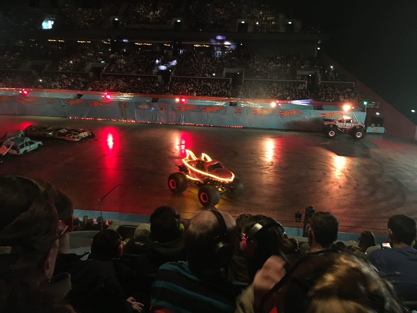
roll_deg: -0.6
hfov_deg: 61.7
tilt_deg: -15.5
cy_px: 156
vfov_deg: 48.2
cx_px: 208
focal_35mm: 29
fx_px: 349
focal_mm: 4.15
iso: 500
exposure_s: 1/17
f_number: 2.2
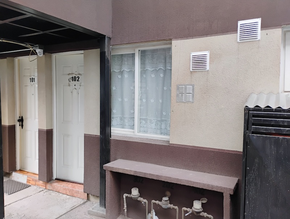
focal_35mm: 28
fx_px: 235
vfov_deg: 49.8
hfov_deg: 63.4
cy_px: 110
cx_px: 145
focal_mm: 4.26
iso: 341
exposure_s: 1/50
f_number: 1.8
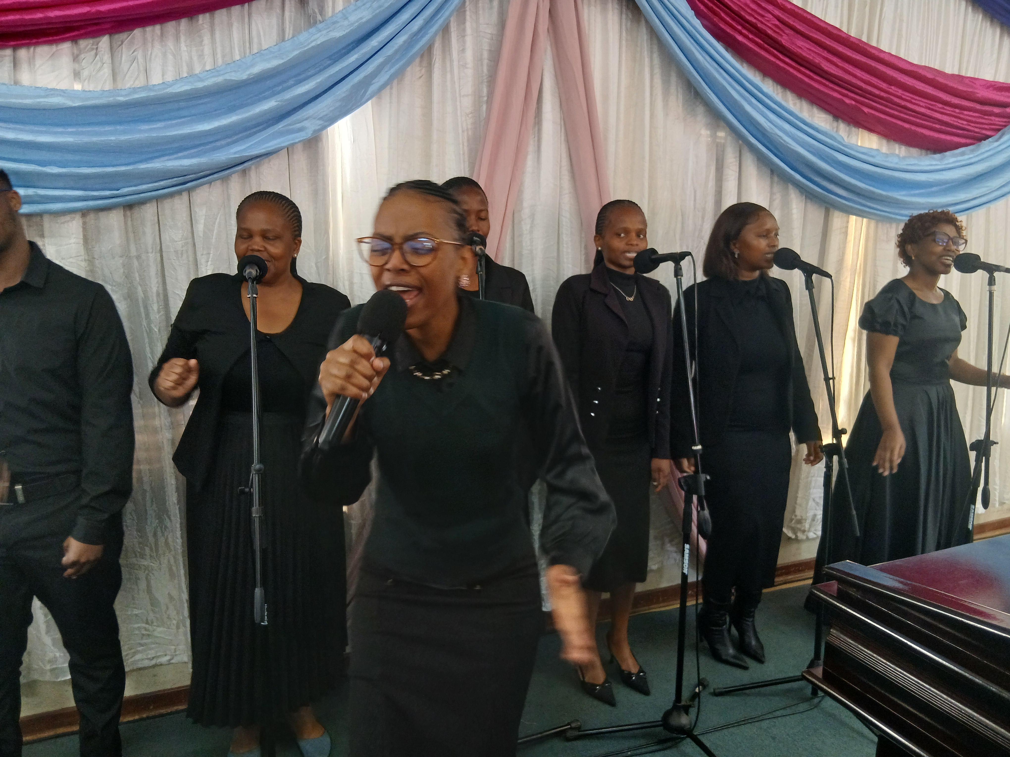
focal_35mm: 26
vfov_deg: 53.1
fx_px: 759
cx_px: 505
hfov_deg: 67.3
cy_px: 378
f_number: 1.8
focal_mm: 3.98
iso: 250
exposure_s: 1/50
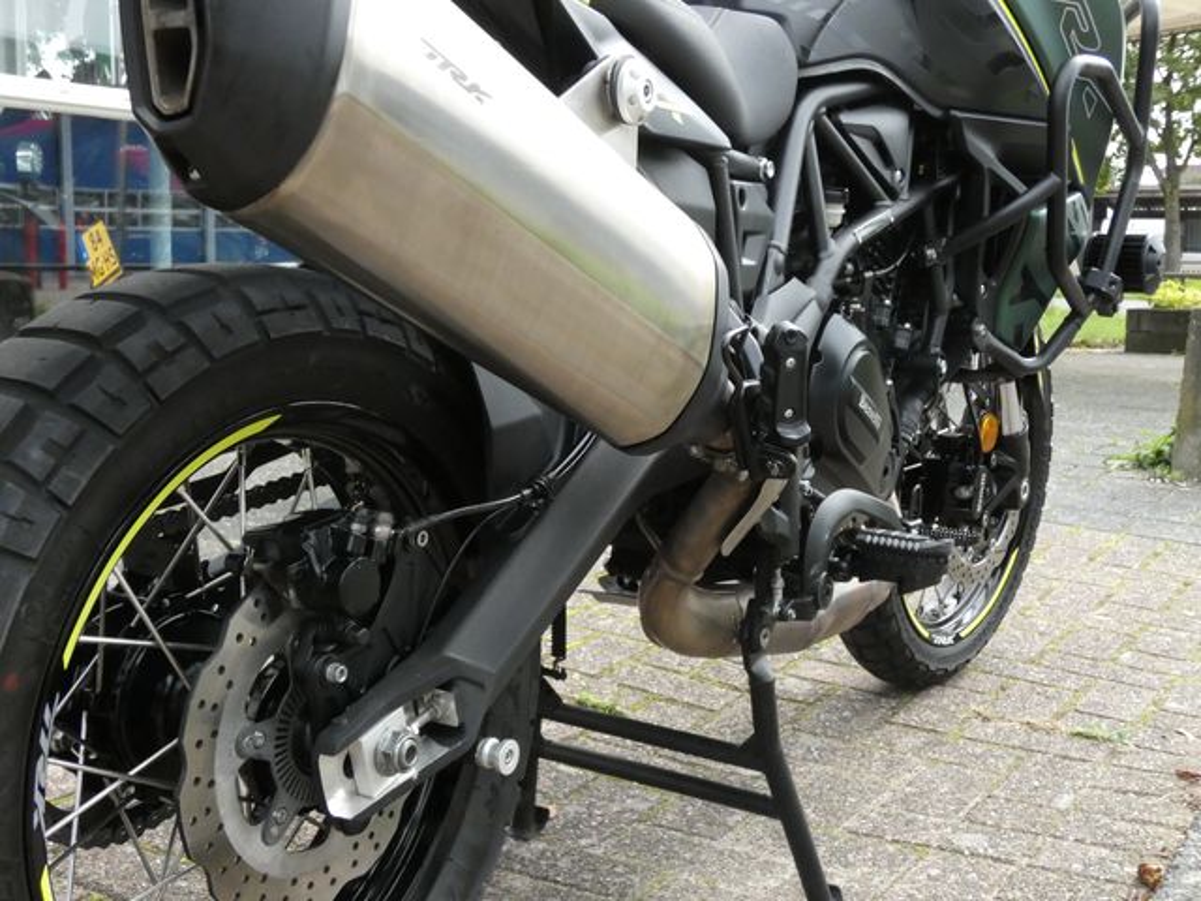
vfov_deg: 33.6
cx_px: 600
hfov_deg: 43.9
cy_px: 450
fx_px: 1492
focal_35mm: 43
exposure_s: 1/1000
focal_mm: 7.8
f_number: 3.7
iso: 800
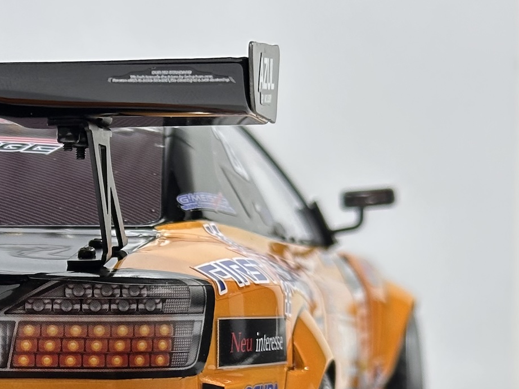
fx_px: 1949
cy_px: 410
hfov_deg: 14.6
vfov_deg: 11.3
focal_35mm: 130
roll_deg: +0.5
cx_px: -133
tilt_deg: -6.4
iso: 125
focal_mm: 6.86
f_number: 1.78
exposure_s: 1/60
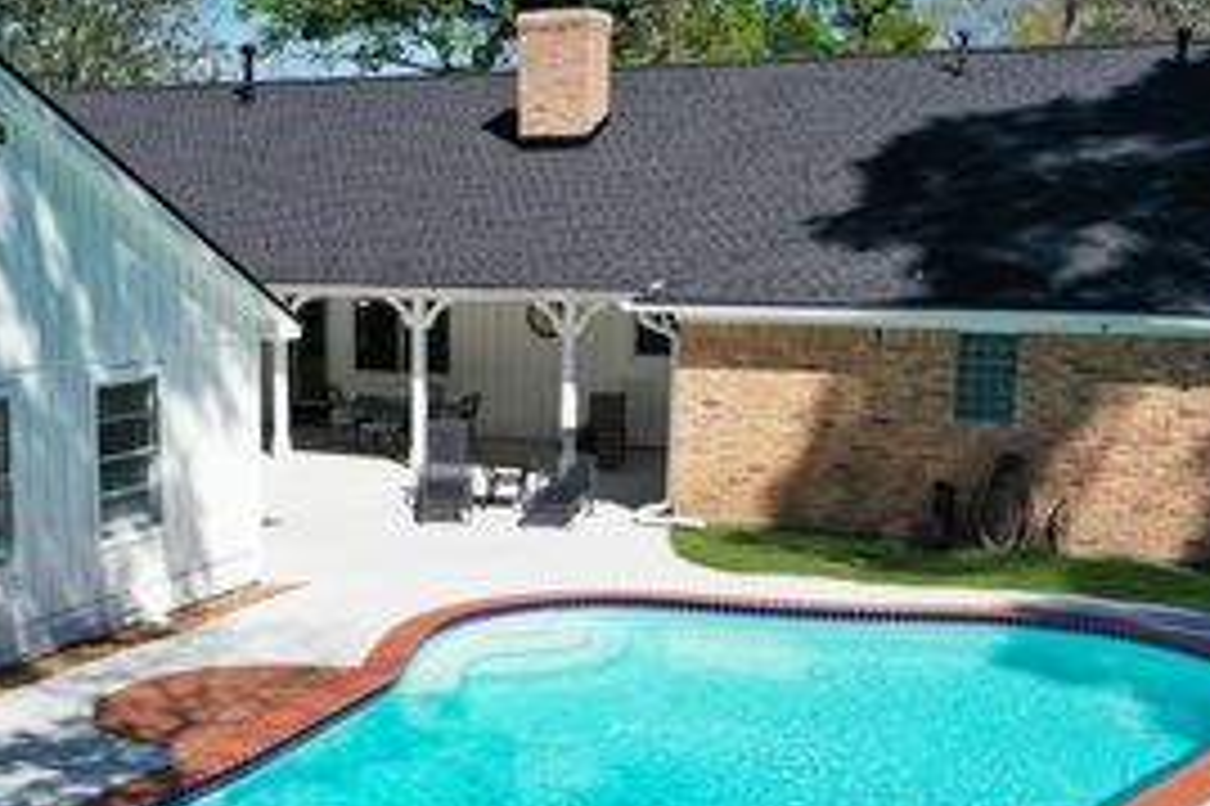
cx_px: 391
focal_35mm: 52
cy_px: 529
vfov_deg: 25.8
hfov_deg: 37.7
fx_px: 1747
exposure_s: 1/500
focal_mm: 10.26
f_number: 6.3
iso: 100
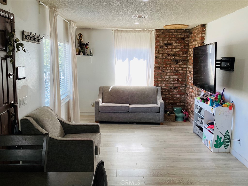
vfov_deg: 45.4
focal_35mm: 31
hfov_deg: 58.4
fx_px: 222
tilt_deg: -9.4
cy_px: 93
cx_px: 124
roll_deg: -2.2
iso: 64
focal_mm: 3.3
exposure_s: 1/120
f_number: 2.4
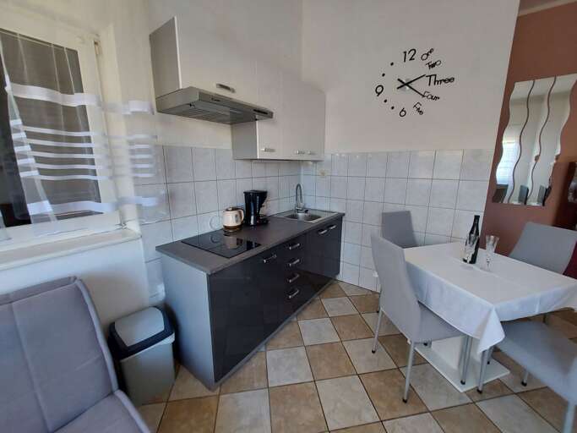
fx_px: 217
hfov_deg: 106.2
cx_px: 288
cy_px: 216
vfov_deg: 89.9
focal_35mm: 13
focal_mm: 1.74
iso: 80
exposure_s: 1/50
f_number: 2.2
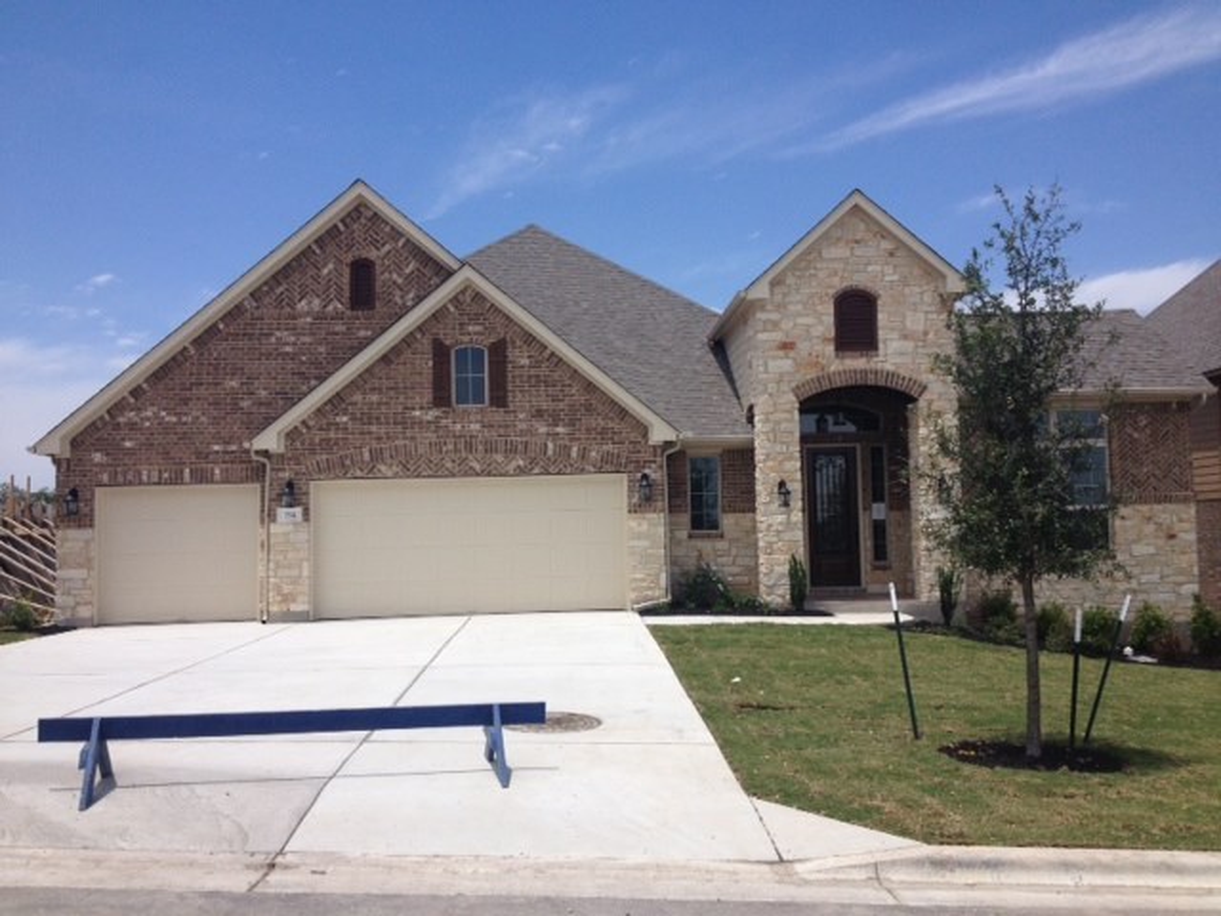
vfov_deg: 40.7
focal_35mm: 35
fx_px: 1235
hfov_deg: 52.6
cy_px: 458
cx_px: 610
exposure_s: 1/2907
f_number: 2.4
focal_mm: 4.28
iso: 50
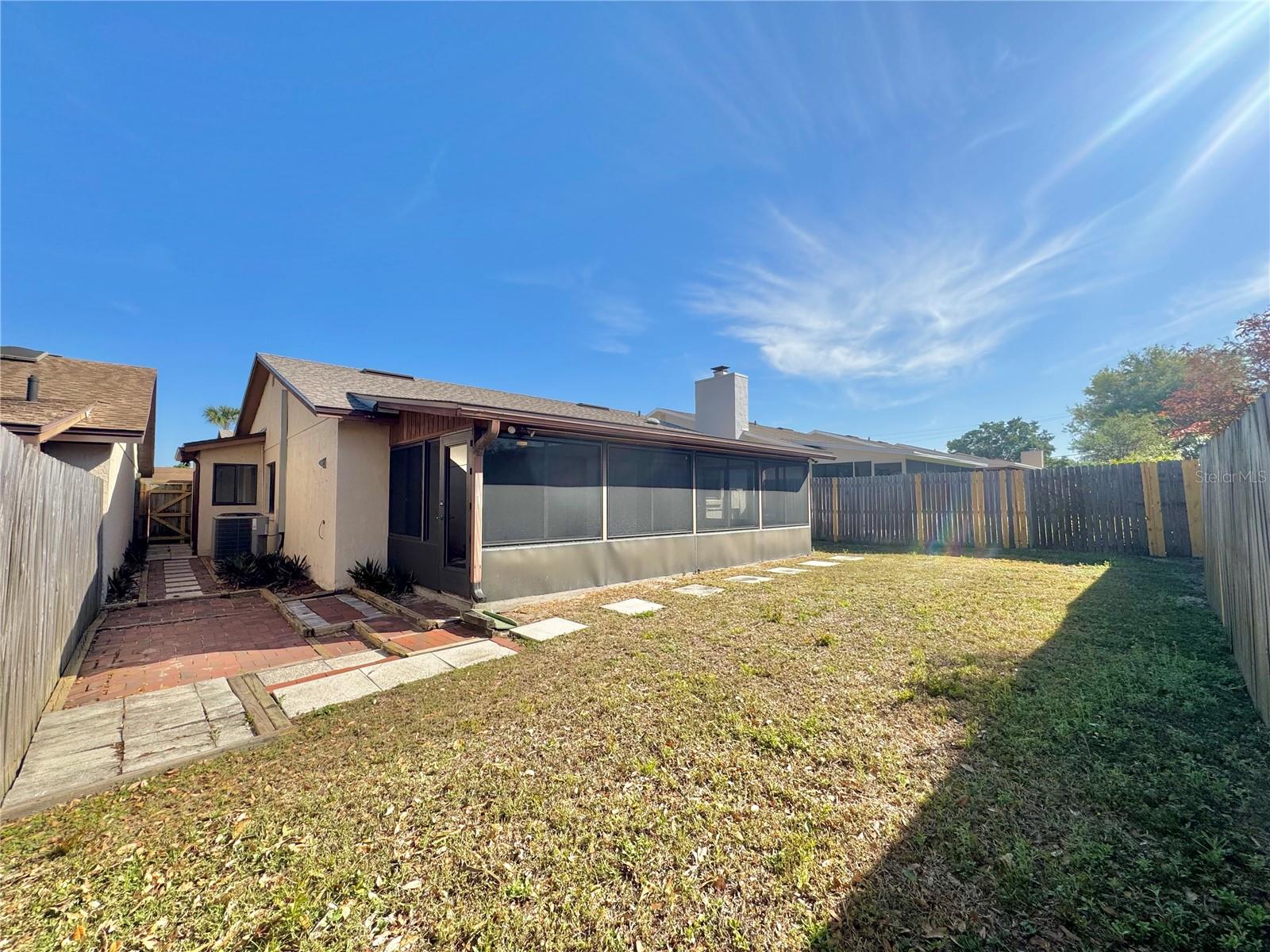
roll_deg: +0.4
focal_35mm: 14
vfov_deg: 85.7
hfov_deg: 102.1
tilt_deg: +3.0
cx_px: 635
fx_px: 514
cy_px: 476
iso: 50
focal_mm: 2.22
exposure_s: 1/1789
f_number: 2.2
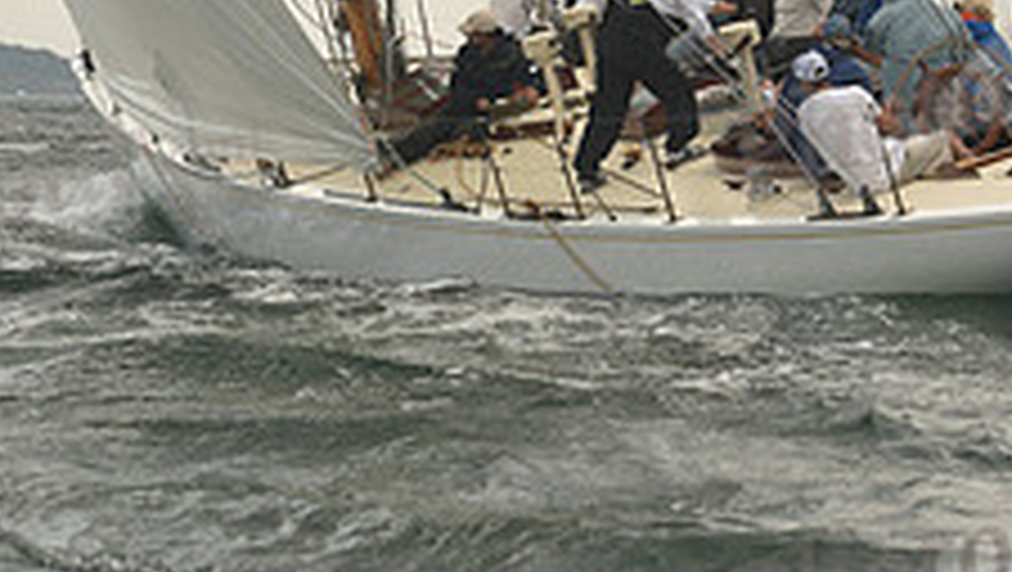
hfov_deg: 11.4
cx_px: 499
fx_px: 5076
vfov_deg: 6.4
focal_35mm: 189
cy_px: -92
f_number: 5.6
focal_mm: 70
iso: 250
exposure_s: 1/500
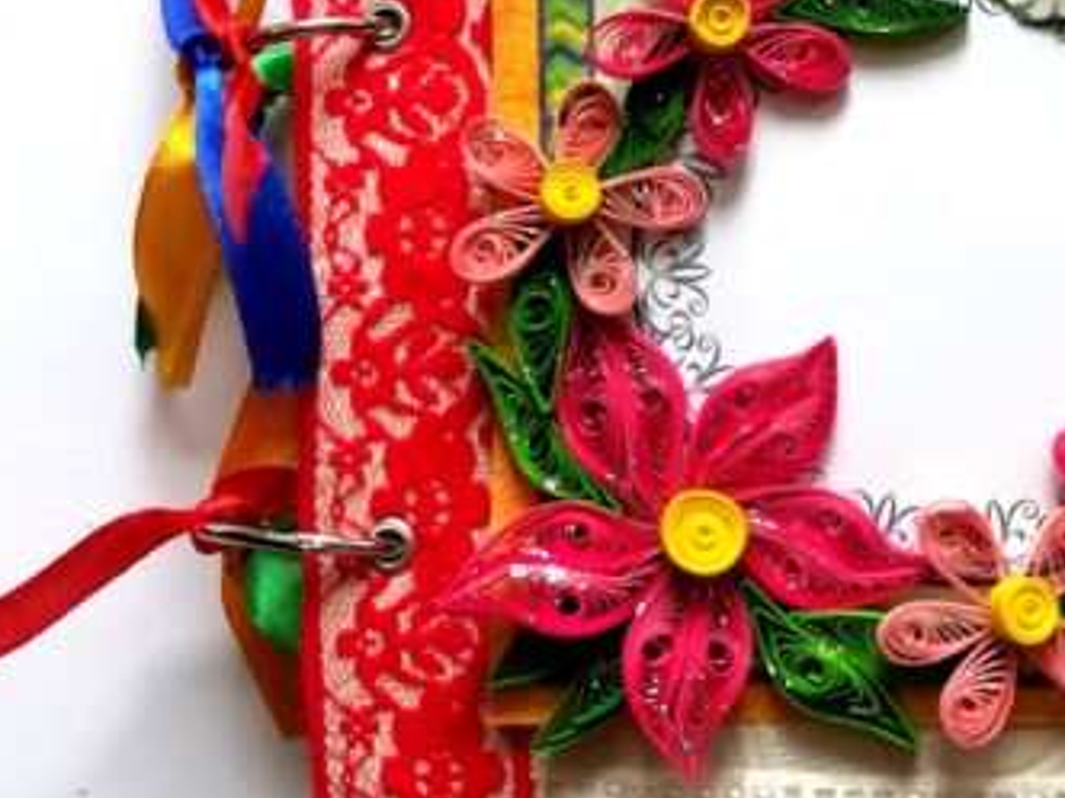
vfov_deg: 30.6
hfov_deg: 39.9
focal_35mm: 47
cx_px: 722
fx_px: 1446
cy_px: 247
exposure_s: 1/100
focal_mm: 3.83
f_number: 2.2
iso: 80
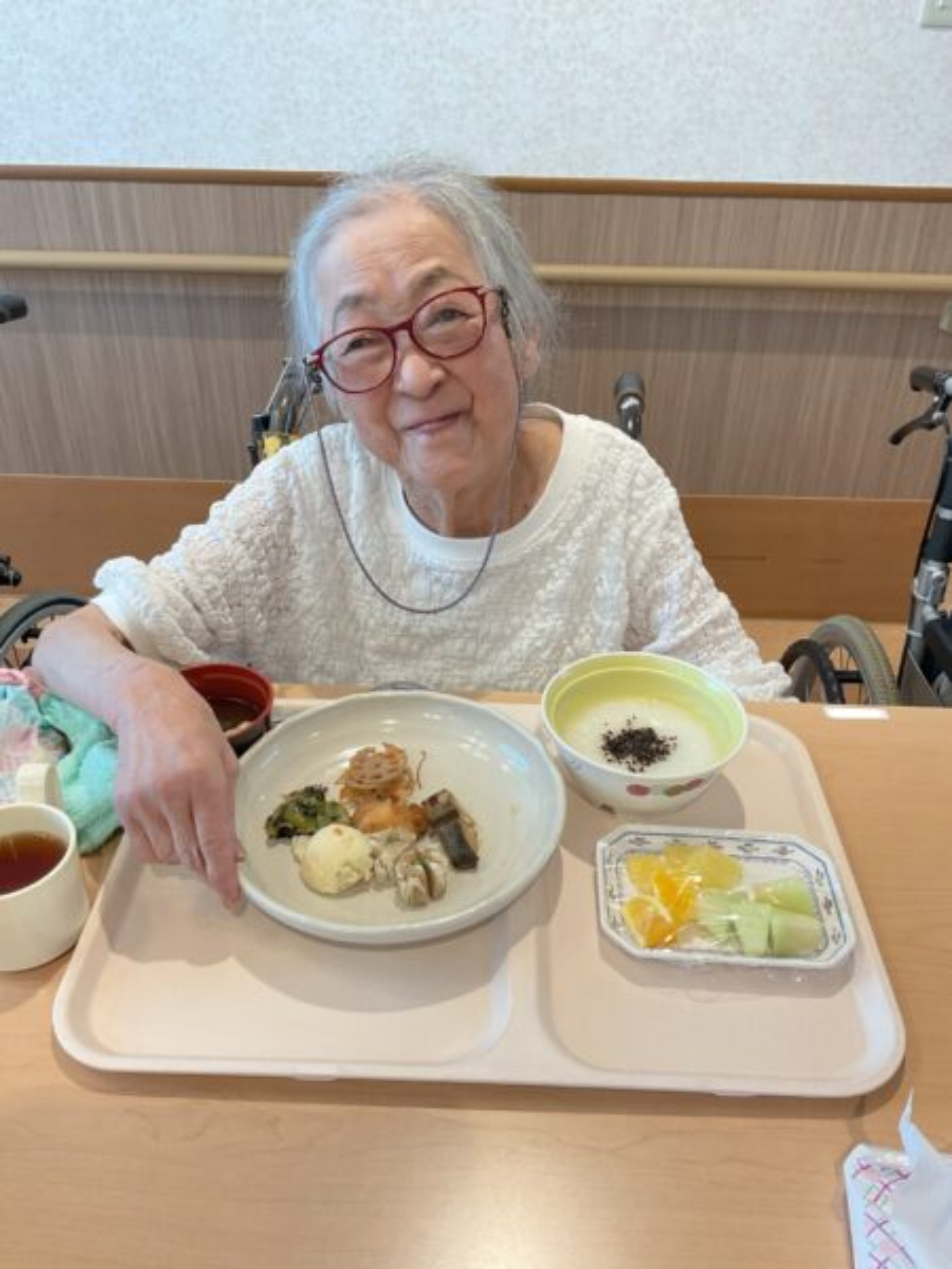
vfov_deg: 61.7
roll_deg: +0.6
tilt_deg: -33.0
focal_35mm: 29
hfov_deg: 48.2
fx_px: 1063
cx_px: 476
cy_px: 634
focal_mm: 3
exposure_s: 1/60
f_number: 1.8
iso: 64
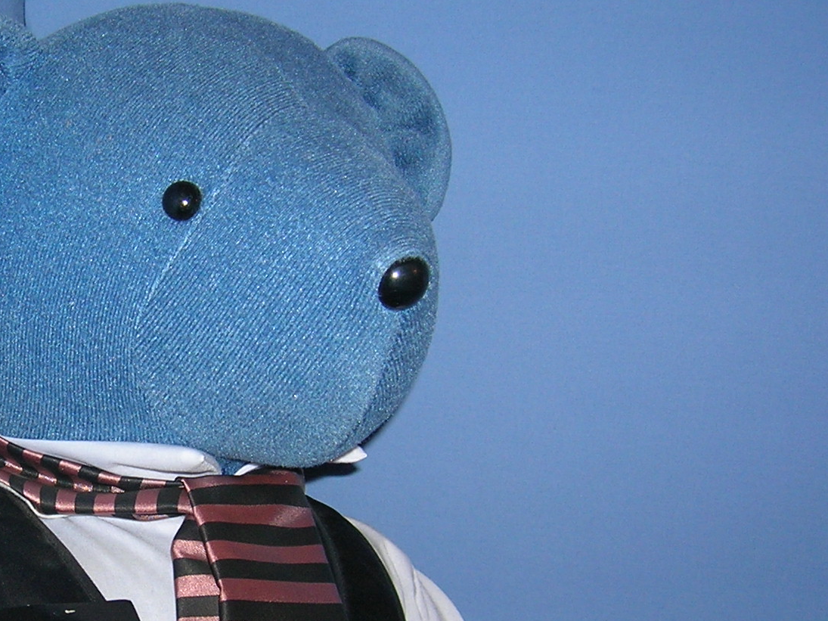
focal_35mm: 71
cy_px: 467
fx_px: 1698
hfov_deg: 26.6
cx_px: 106
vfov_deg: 20.6
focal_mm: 5.7
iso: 50
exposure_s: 1/60.1
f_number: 2.9
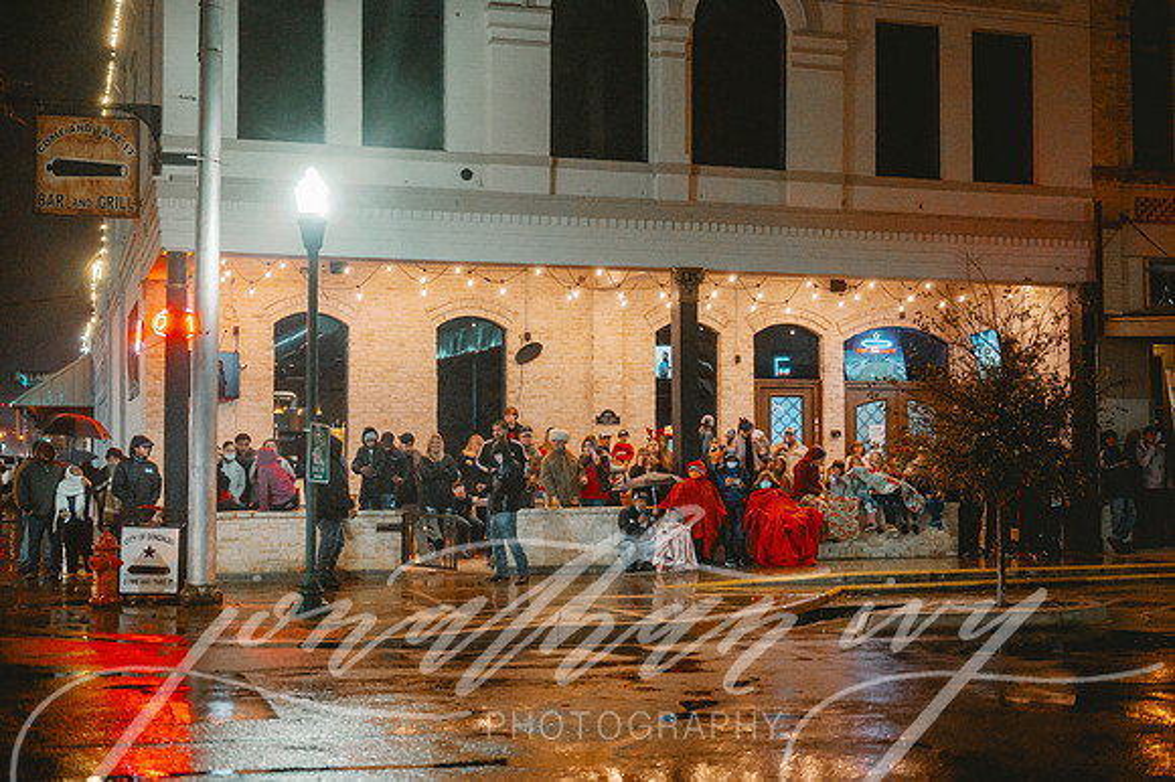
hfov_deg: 39.6
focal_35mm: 50
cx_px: 588
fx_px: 1631
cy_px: 391
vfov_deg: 27.0
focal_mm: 50
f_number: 2
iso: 5000
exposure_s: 1/320
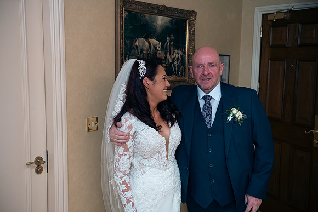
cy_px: 106
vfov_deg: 33.4
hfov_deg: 48.4
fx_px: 353
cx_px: 159
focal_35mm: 40
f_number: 3.5
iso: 640
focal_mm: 40
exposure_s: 1/160
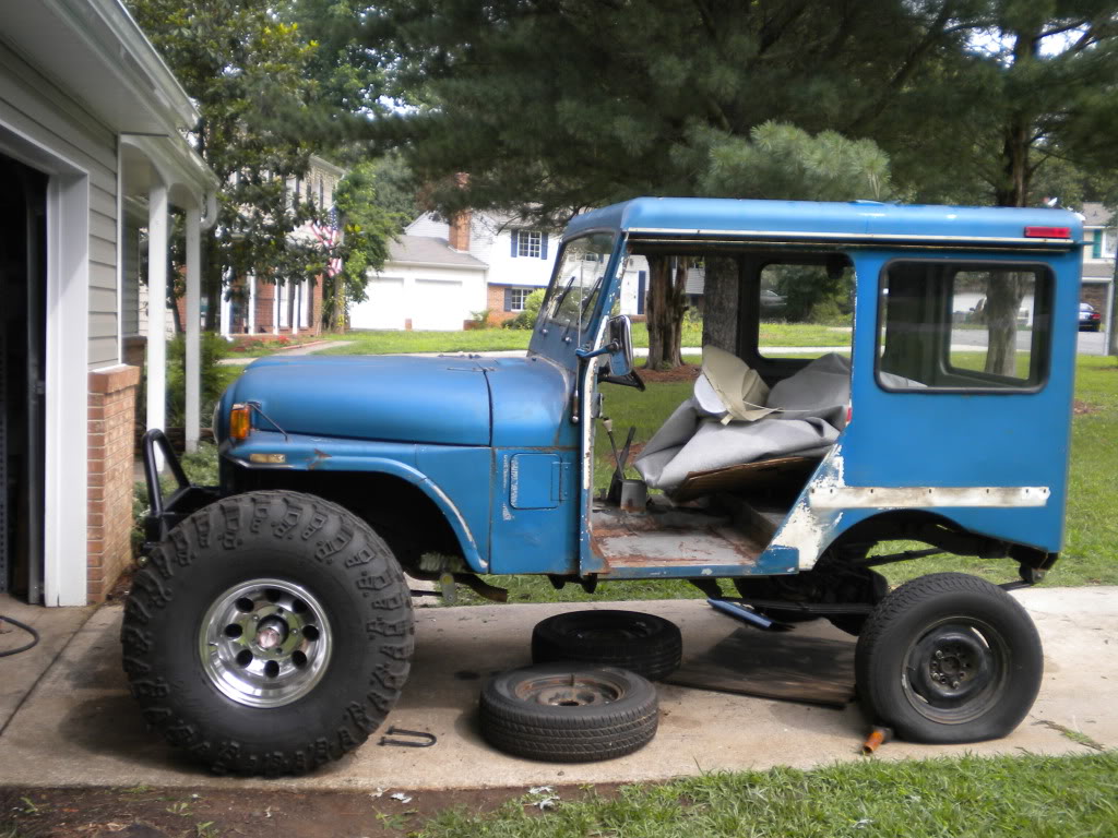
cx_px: 559
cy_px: 419
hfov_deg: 45.8
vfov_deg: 35.1
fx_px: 1324
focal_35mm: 41
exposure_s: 1/215
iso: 80
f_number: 3.5
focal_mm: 7.4
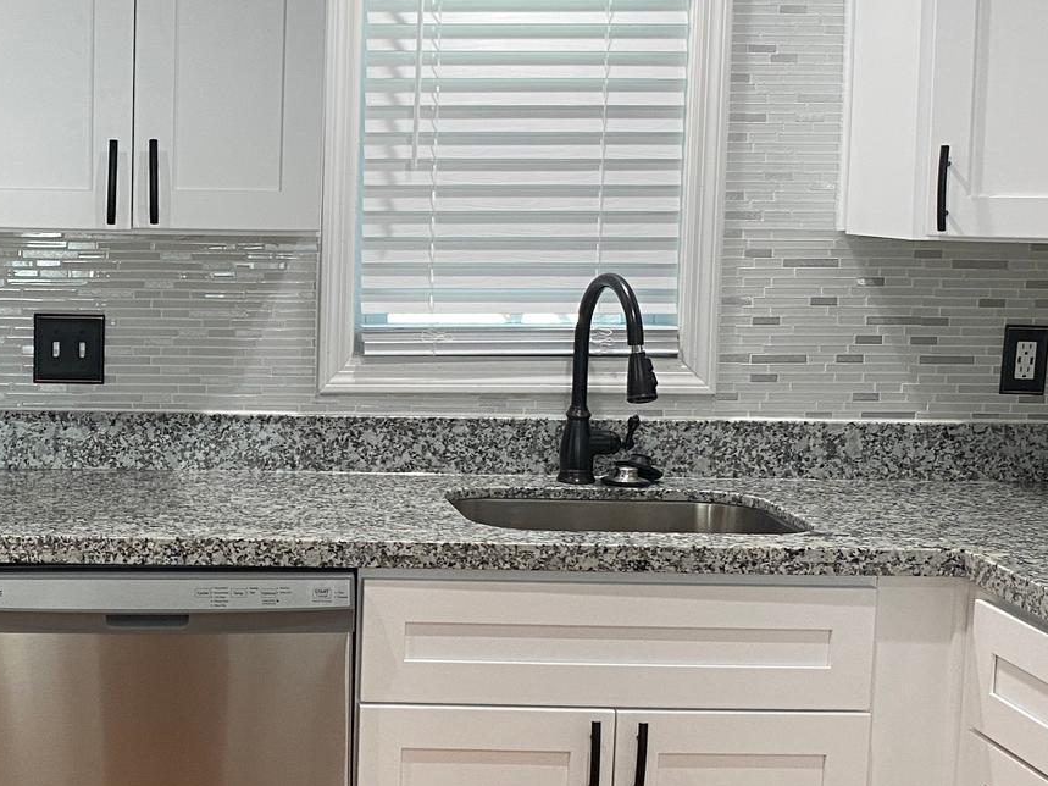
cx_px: 160
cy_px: 410
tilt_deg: -6.5
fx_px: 1877
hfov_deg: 30.2
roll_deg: -0.6
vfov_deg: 23.6
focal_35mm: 62
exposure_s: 1/60
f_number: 1.8
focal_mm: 4.25
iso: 80
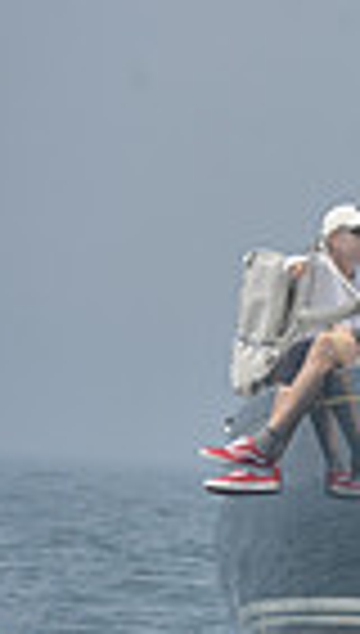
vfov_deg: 2.1
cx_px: 1246
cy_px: 510
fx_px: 17382
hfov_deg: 1.2
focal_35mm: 1031
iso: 280
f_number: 8
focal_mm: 240
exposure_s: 1/1000
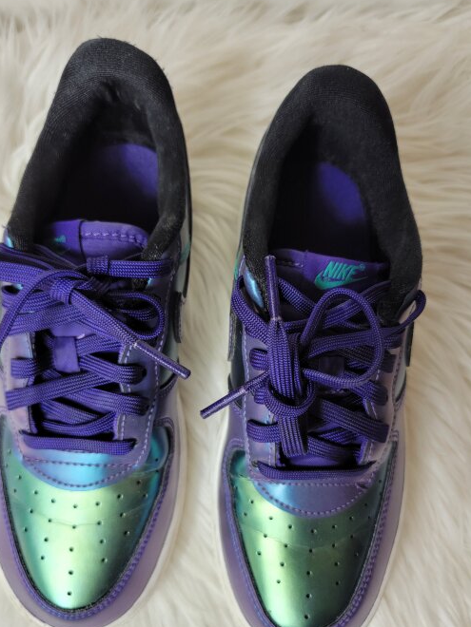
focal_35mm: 28
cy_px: 336
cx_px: 240
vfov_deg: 63.4
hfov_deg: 49.7
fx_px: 508
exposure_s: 1/119
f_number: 1.8
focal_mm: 6.7
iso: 160
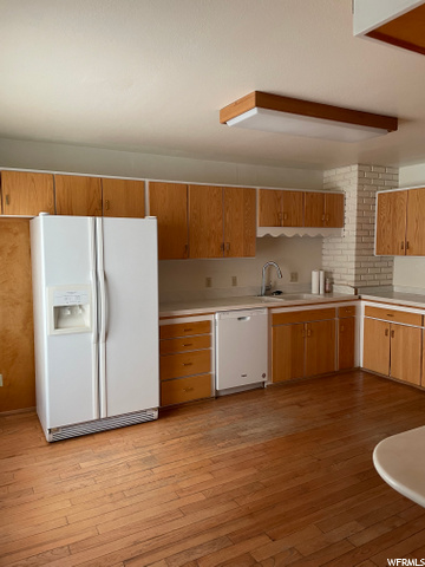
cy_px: 284
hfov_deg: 53.1
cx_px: 212
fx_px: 426
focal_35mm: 26
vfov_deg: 67.3
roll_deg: -0.3
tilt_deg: -4.3
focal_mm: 4.2
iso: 160
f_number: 1.6
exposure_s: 1/60
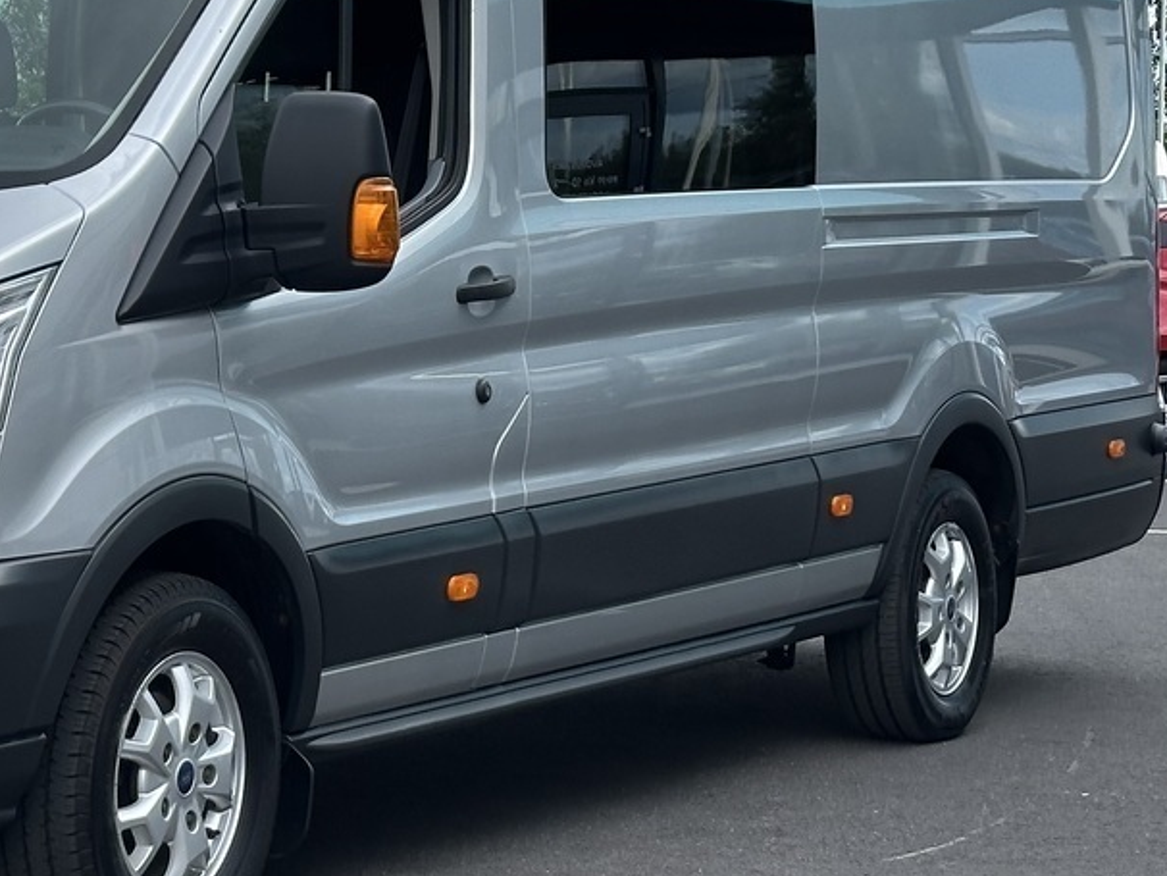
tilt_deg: -0.2
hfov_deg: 17.0
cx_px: 85
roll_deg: -1.8
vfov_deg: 13.0
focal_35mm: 114
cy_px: 256
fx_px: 3845
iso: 64
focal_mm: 6.86
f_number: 1.78
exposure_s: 1/1107
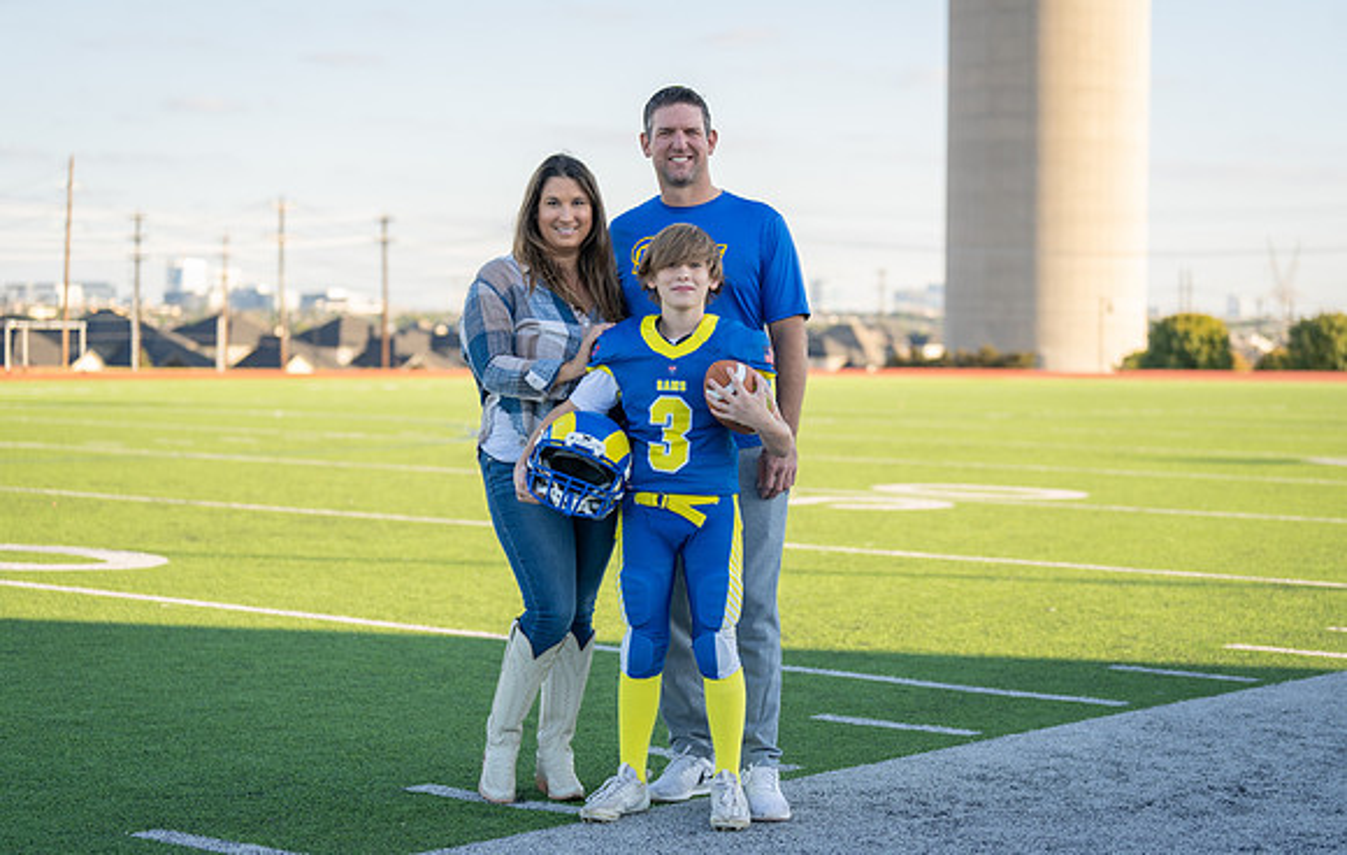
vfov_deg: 18.4
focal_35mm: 71
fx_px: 2634
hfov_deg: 28.7
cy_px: 446
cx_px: 674
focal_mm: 70
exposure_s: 1/320
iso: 100
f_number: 2.8
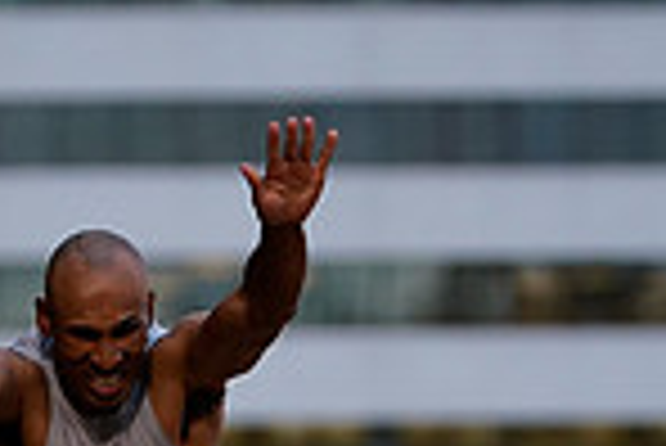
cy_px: 777
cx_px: 135
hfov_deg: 3.7
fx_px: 10351
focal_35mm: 559
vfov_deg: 2.5
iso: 2000
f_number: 2.8
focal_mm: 143
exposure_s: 1/1600
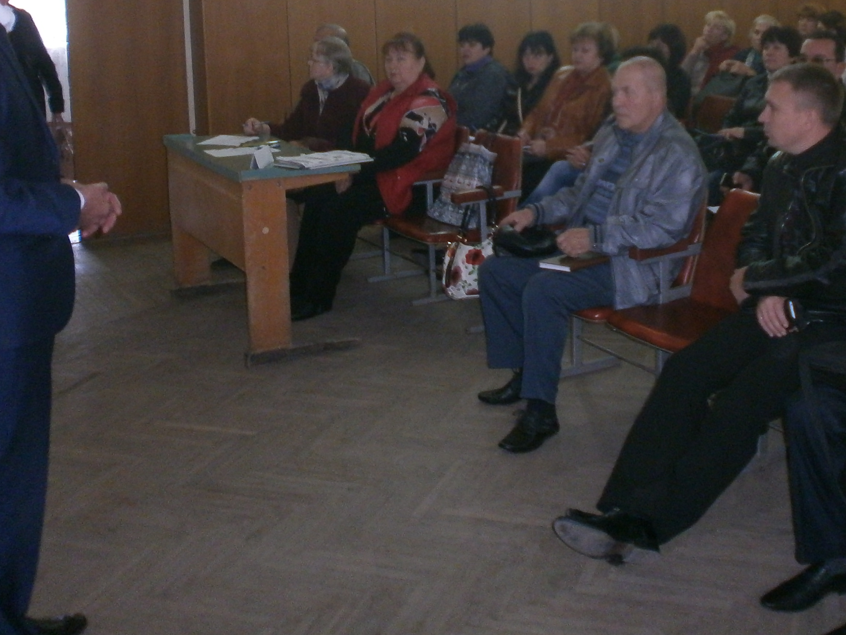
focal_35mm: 46
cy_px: 112
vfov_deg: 30.6
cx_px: 533
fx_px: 1124
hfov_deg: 40.9
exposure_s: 1/30
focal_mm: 4.8
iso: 250
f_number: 2.9
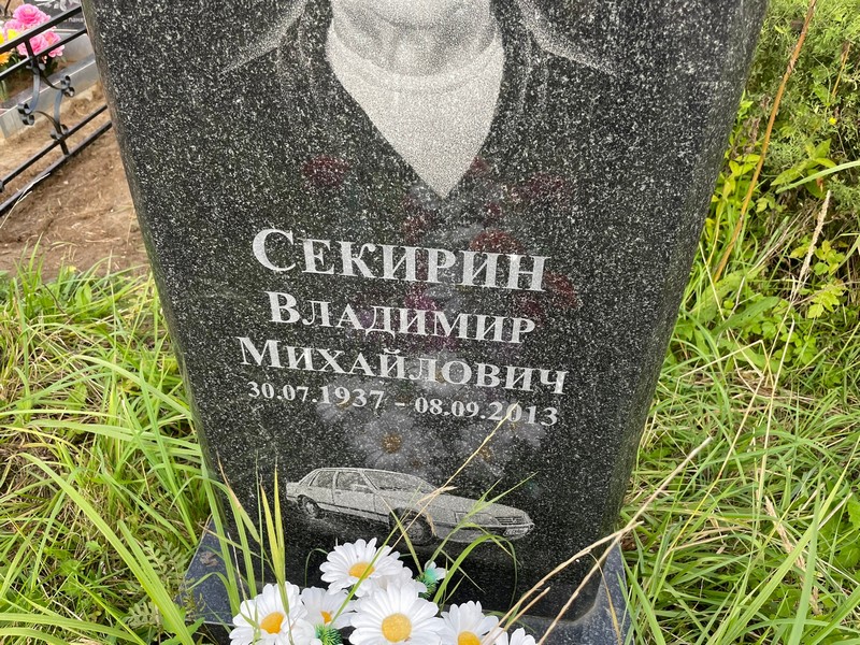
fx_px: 646
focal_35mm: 26
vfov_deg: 53.1
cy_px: 322
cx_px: 430
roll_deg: -0.9
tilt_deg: -38.2
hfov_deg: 67.3
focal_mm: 4.2
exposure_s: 1/707
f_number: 1.6
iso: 32
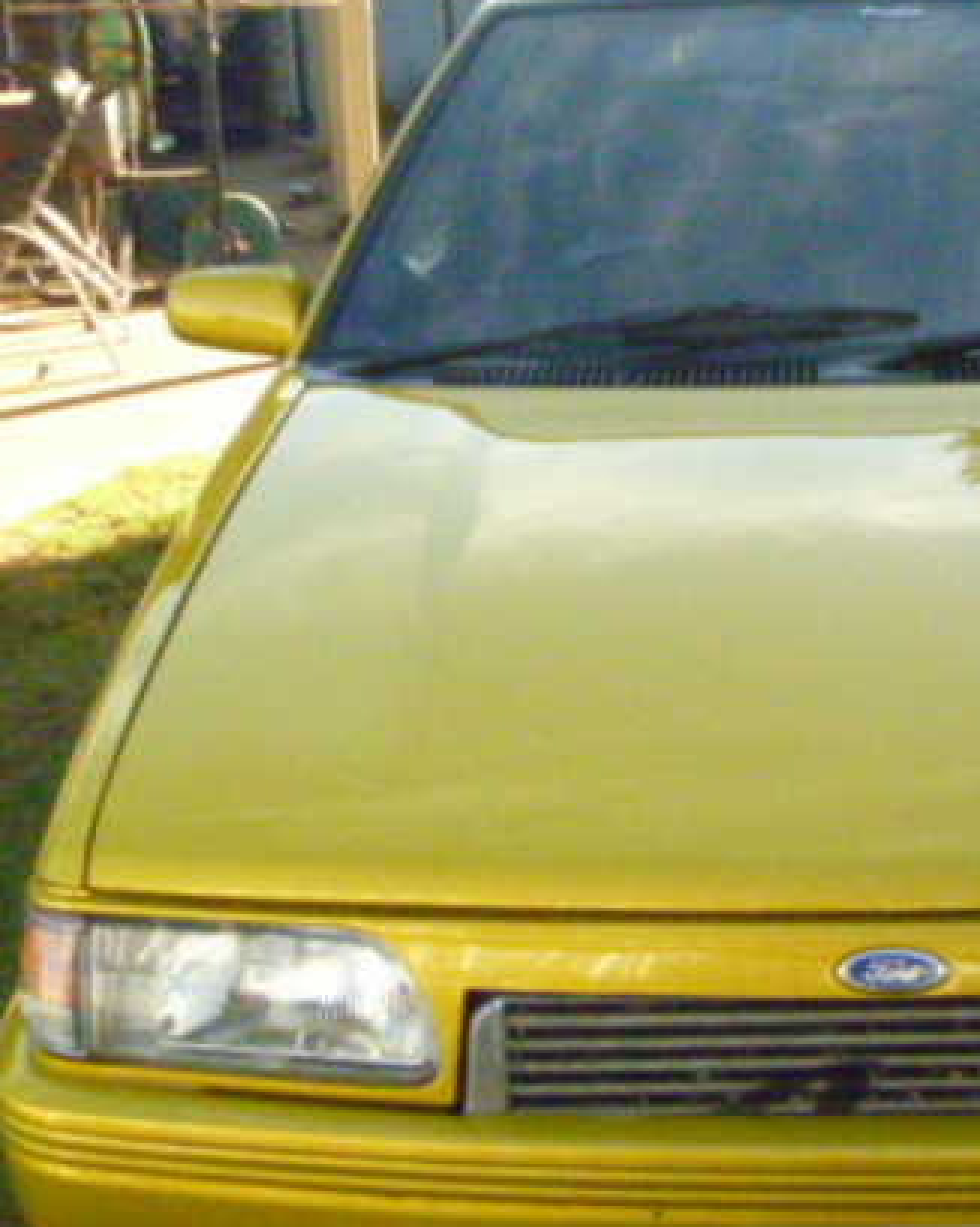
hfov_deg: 22.3
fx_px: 2431
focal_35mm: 67
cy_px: 695
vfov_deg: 28.3
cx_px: 866
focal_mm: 6.3
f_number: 5.6
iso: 1600
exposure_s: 1/640
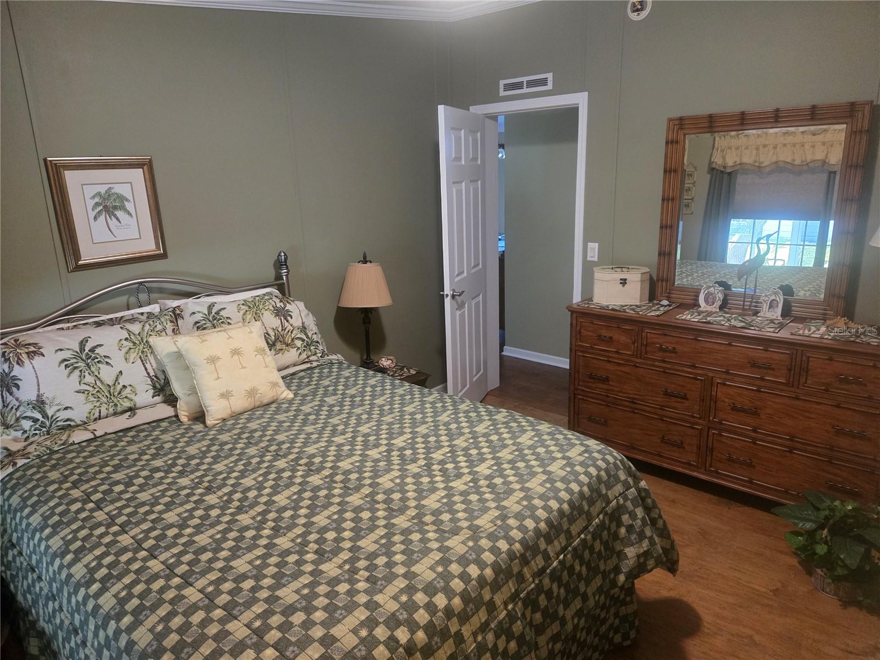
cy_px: 330
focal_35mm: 23
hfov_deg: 73.9
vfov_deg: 58.9
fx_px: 585
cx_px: 440
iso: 800
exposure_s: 1/60
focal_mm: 5.4
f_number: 1.8
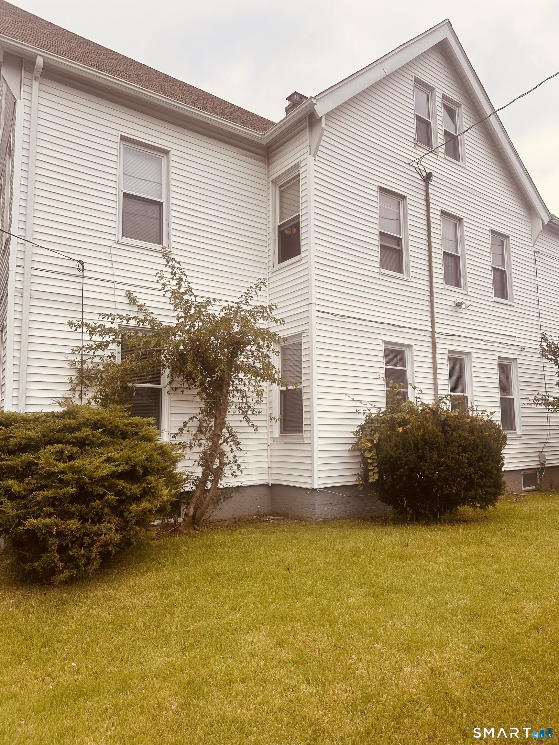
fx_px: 517
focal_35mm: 24
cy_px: 372
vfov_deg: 71.6
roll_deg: -0.2
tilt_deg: +6.9
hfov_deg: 56.8
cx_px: 280
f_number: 1.78
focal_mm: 6.86
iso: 80
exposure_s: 1/2203
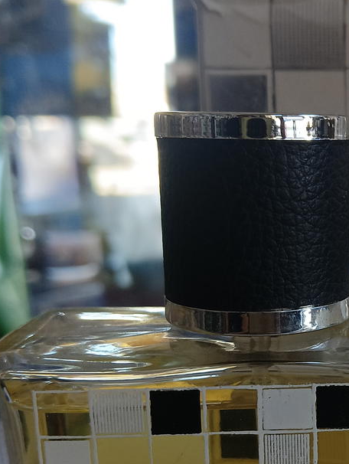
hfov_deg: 24.2
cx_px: 372
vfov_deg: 33.3
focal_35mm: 57
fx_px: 765
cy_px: 324
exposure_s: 1/25
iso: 500
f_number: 1.8
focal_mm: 4.05
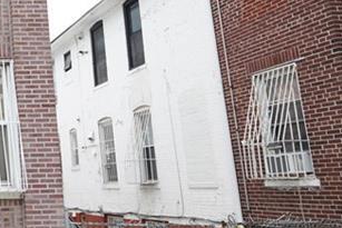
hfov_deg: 30.2
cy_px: 93
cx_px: -116
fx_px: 475
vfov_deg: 27.0
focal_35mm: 50
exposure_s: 1/125
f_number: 4.5
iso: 100
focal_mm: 10
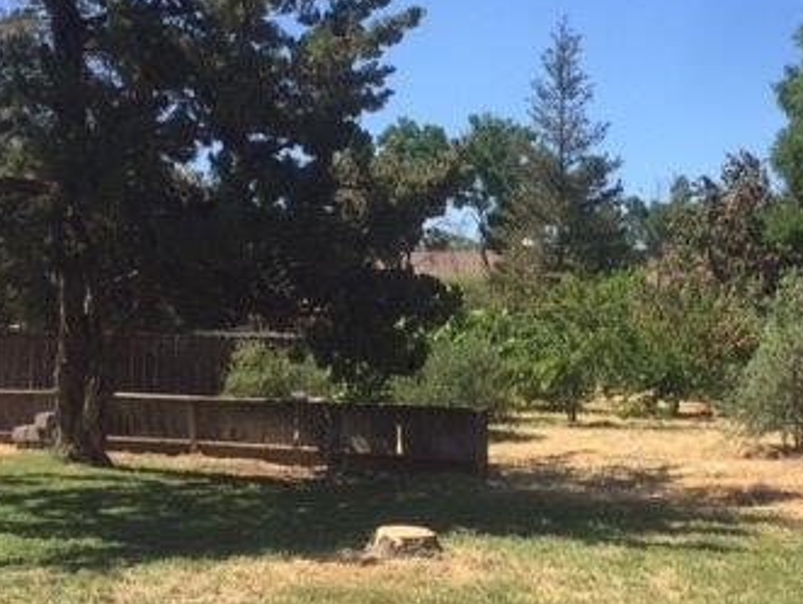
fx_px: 1300
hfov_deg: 33.6
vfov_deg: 26.1
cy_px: 337
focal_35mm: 56
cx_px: 606
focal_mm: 4.15
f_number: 2.2
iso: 32
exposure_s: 1/1319
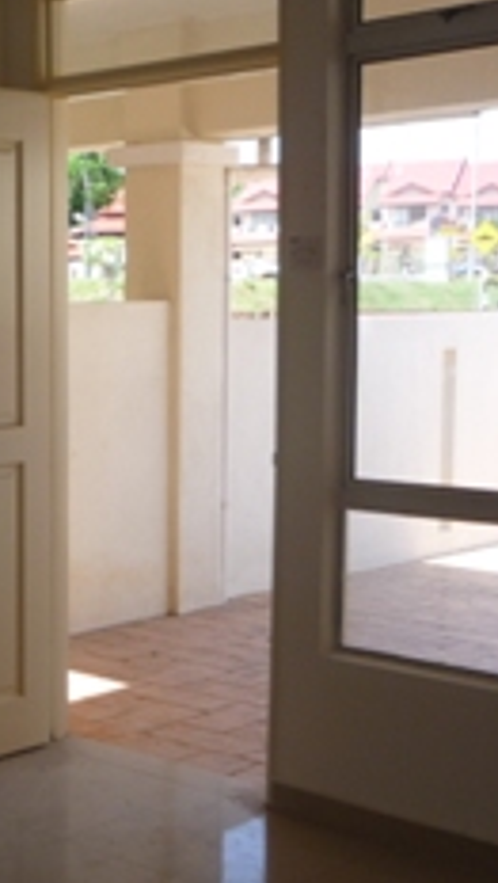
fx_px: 1475
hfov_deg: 17.7
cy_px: 457
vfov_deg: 33.3
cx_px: -182
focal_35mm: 63
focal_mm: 5.2
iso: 100
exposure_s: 1/160
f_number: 4
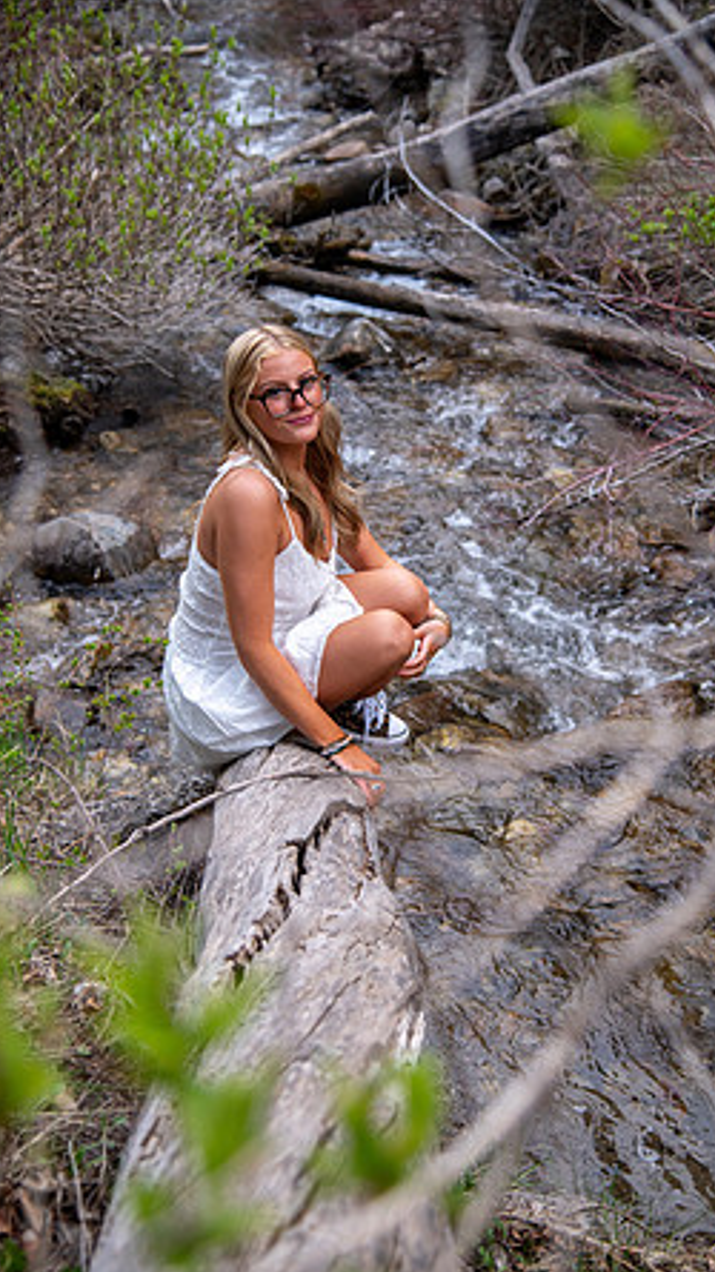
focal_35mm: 55
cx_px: 382
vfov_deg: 37.9
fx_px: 1856
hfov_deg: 21.8
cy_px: 640
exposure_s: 1/125
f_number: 4
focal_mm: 52
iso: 1250
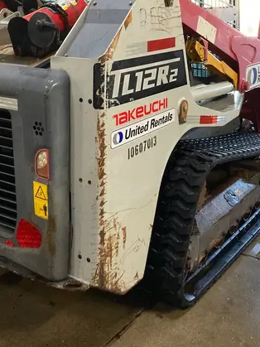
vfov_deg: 38.4
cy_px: 113
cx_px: 110
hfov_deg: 29.6
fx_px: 491
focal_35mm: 49
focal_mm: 3.99
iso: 320
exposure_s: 1/45
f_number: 1.8
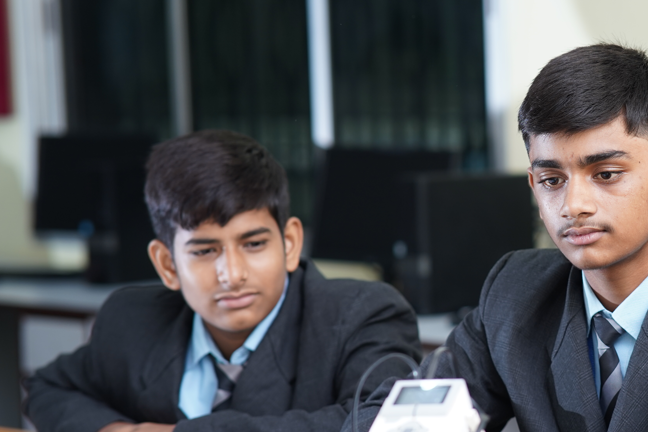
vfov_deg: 9.0
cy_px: 291
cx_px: 571
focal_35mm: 153
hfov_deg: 13.3
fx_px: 2754
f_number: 2.5
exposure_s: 1/160
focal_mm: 85
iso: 250
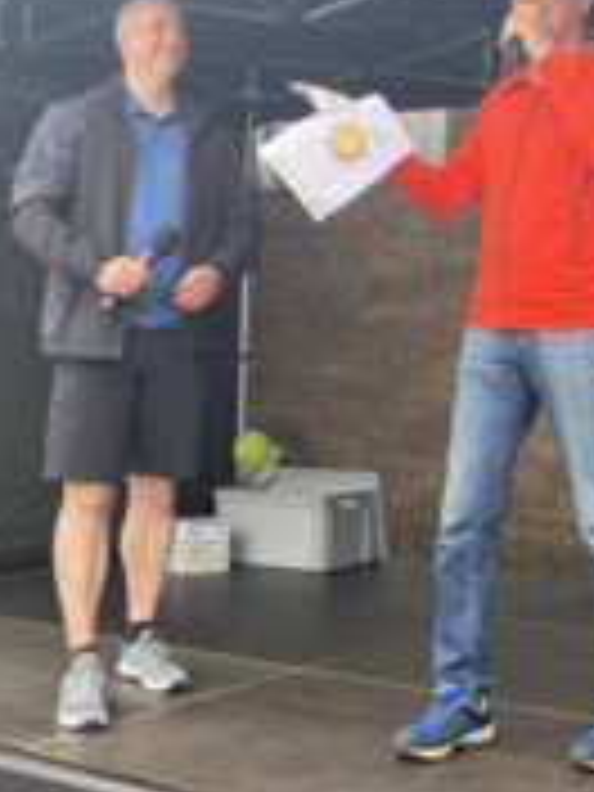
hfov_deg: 24.5
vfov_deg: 32.5
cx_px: 446
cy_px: 284
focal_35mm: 59
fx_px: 1350
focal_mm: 4.2
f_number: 1.8
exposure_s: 1/270
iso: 32
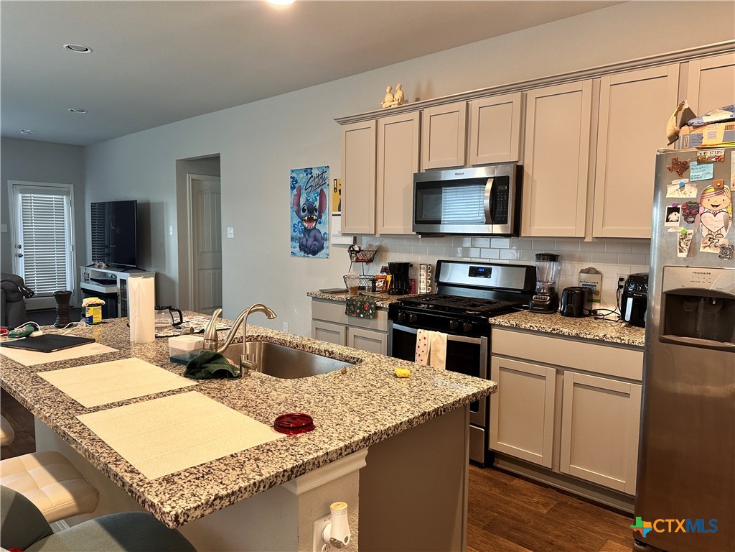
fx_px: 510
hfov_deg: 71.6
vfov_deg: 56.8
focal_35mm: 24
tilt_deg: -4.8
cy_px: 276
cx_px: 368
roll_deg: -0.9
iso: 125
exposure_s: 1/60
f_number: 1.78
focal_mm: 6.86
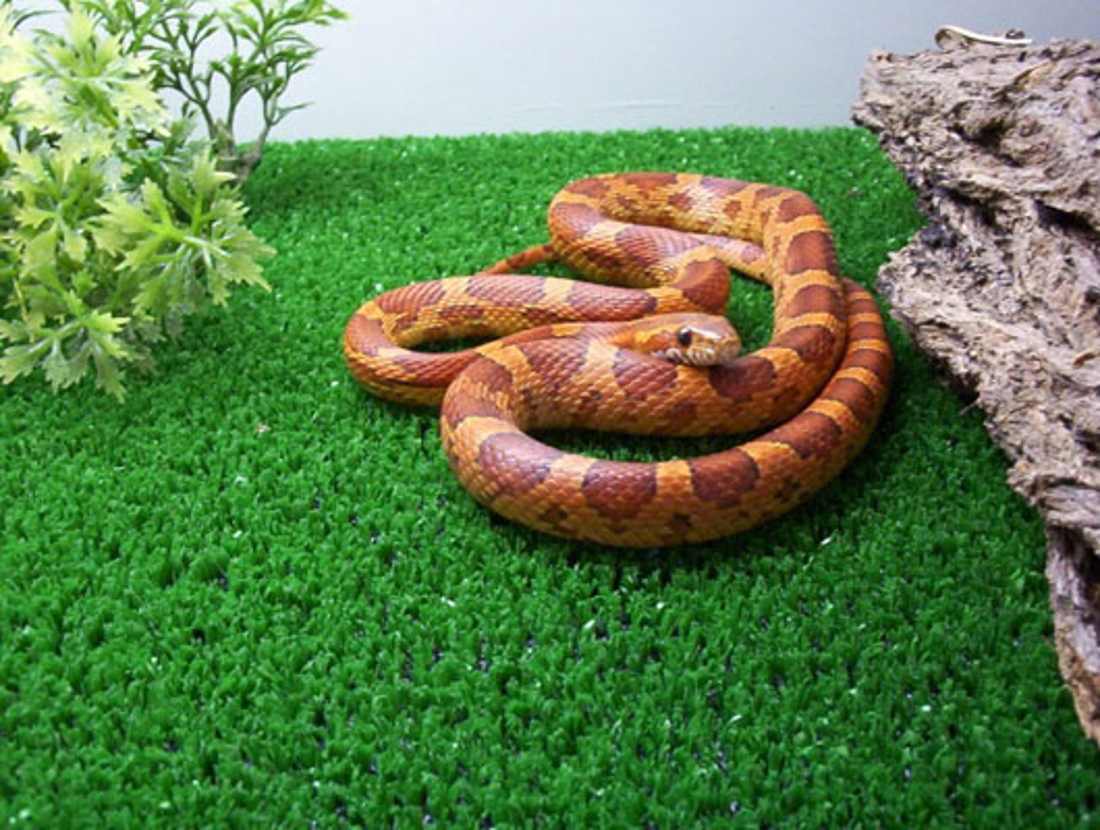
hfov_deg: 47.8
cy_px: 415
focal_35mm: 39
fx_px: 1242
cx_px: 550
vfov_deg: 37.0
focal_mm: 6
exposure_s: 1/8
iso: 200
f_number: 4.5
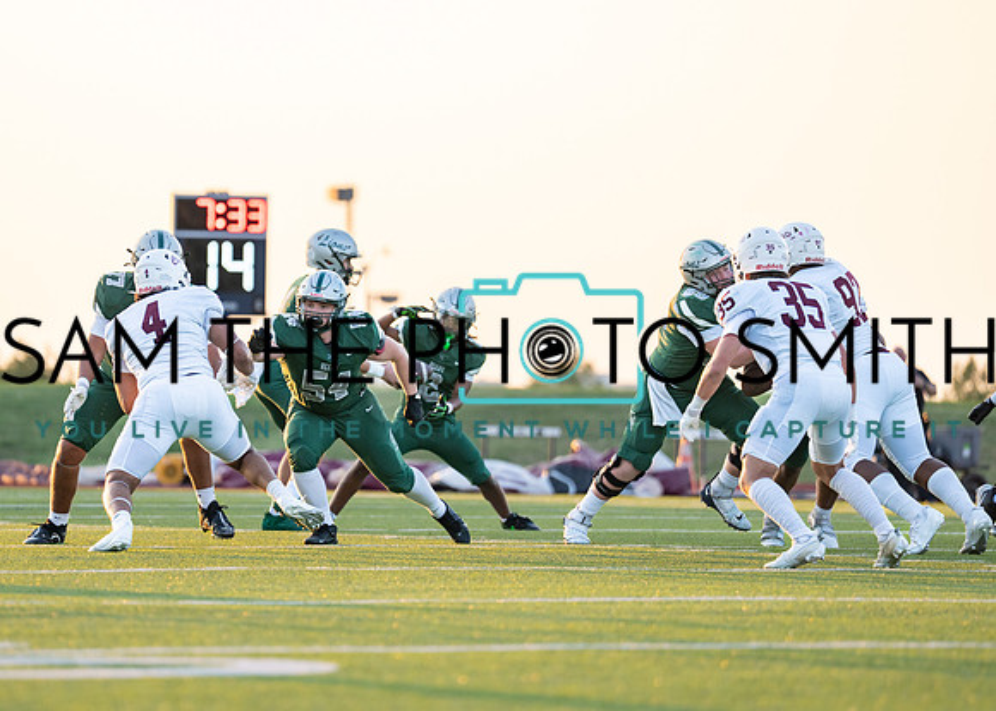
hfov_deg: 7.4
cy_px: 312
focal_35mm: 273
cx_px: 339
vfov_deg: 5.3
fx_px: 7733
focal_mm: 200
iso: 400
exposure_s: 1/1250
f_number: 2.8
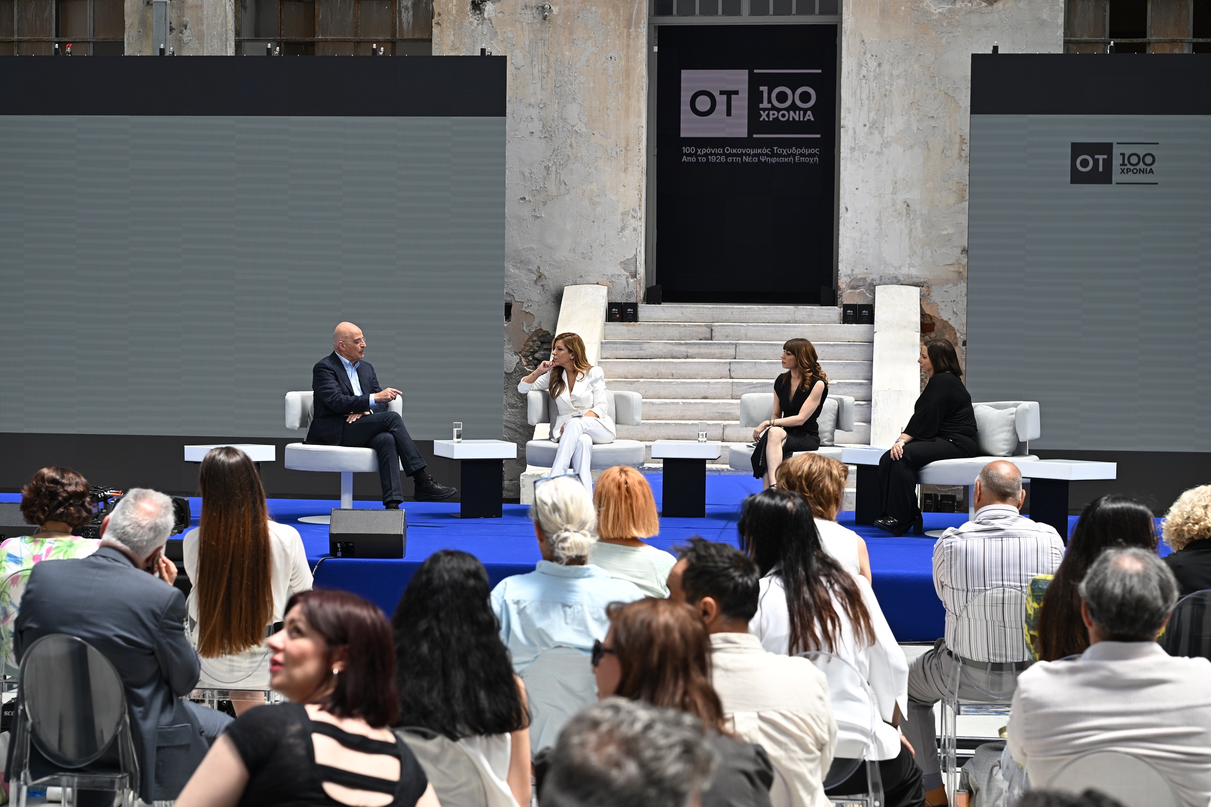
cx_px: 606
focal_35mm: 70
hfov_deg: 28.8
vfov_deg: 19.5
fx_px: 2355
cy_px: 404
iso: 160
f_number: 5
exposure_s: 1/400
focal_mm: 70
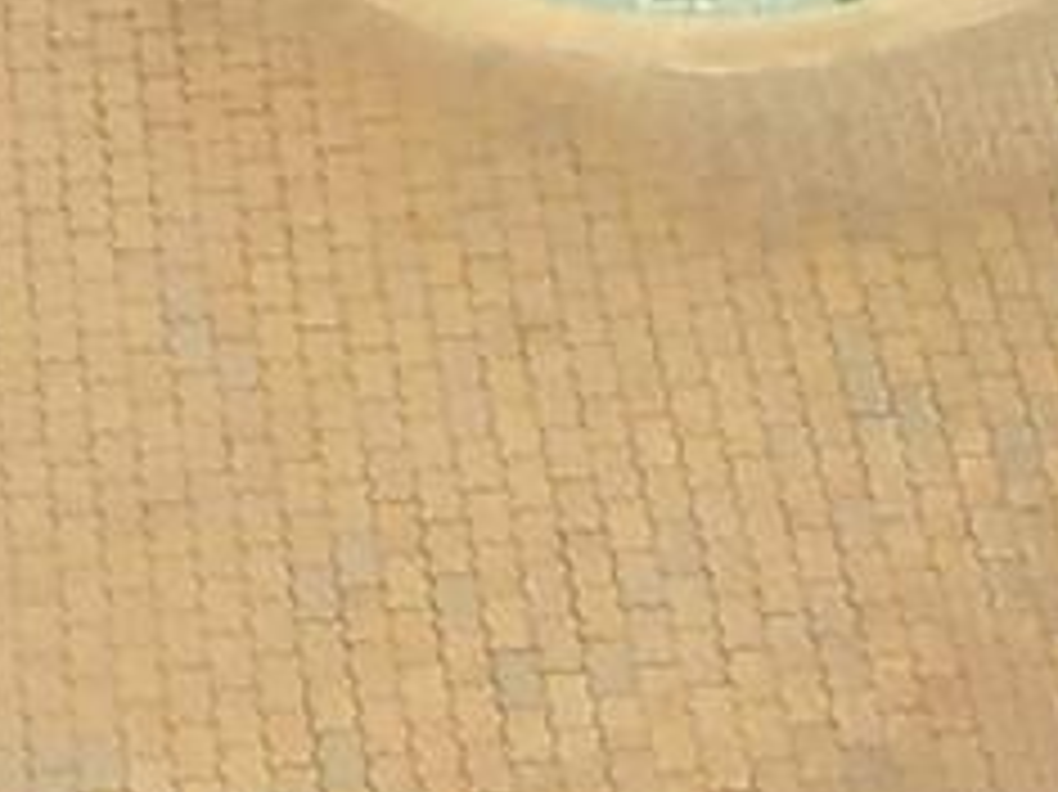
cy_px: 1256
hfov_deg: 9.3
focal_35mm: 204
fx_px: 6232
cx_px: 1841
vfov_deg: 7.1
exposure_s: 1/640
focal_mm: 4.1
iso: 125
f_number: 3.3
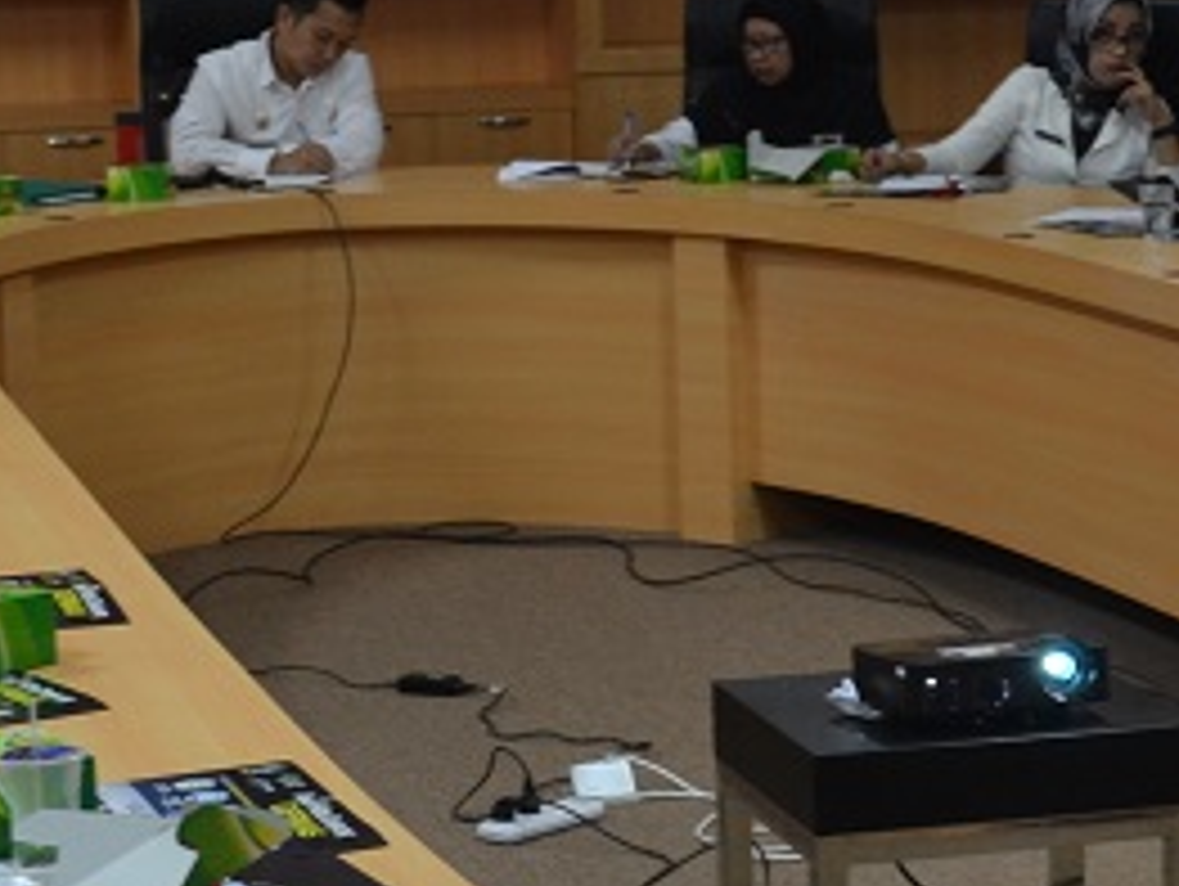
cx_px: 1130
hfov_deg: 16.0
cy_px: 472
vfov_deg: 12.3
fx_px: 4125
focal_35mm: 121
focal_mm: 22
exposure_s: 1/25
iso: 400
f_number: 3.8
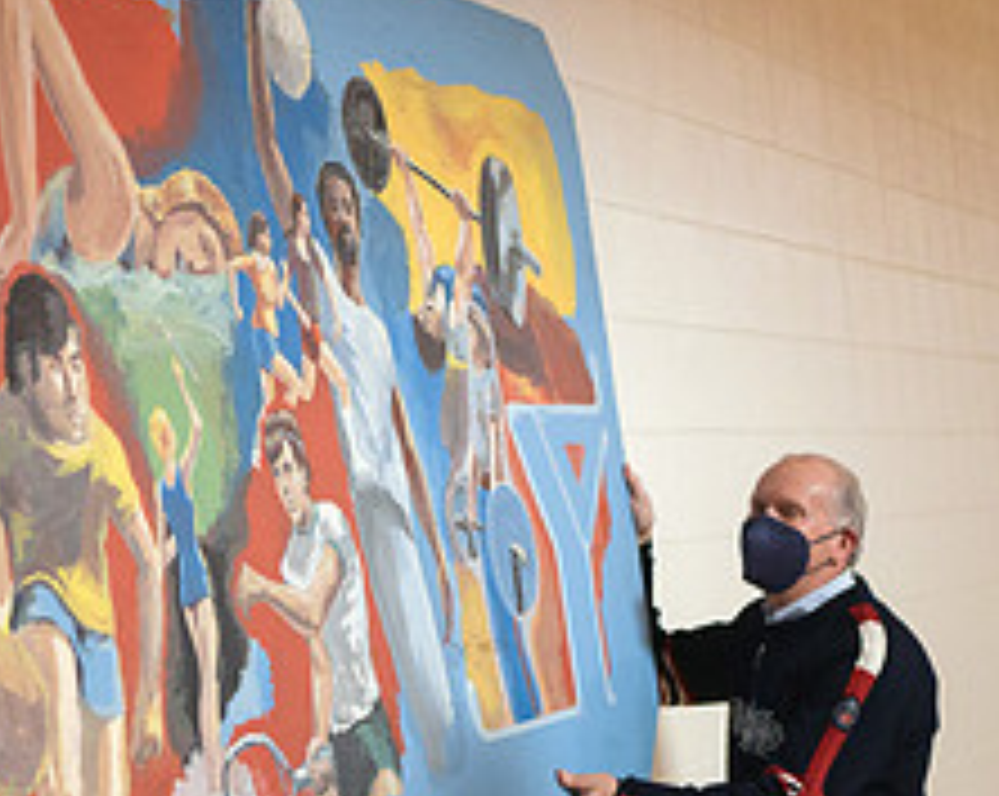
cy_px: 519
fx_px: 2539
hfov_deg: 22.2
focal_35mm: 86
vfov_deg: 17.8
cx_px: 410
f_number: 1.8
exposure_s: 1/500
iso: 4000
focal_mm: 35
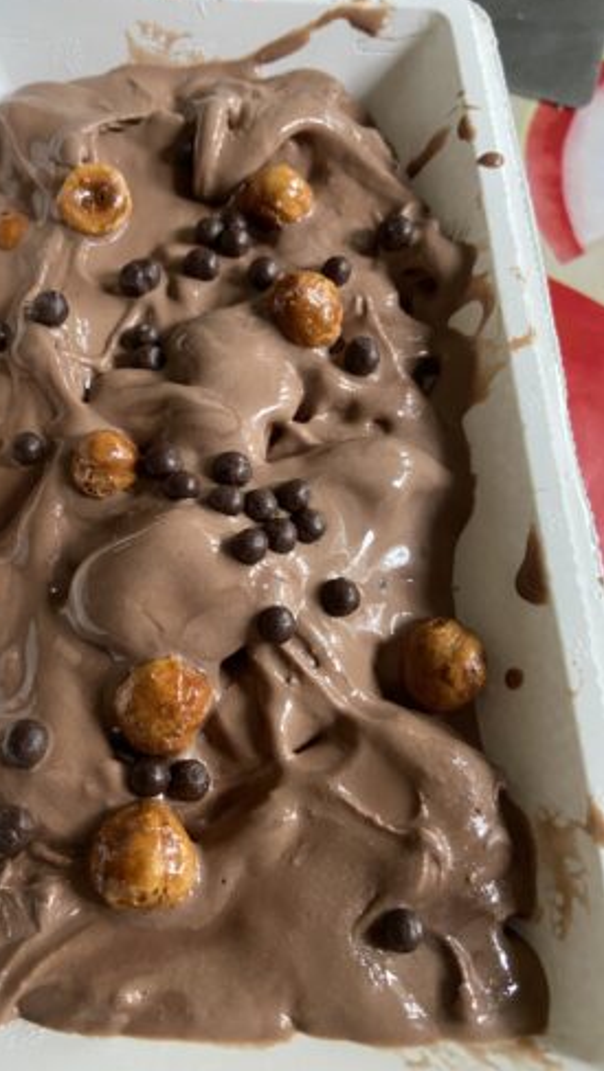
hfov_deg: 39.7
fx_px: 825
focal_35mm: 29
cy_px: 533
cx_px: 194
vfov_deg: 66.0
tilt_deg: -67.6
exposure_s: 1/60
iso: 250
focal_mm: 4.25
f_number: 1.8
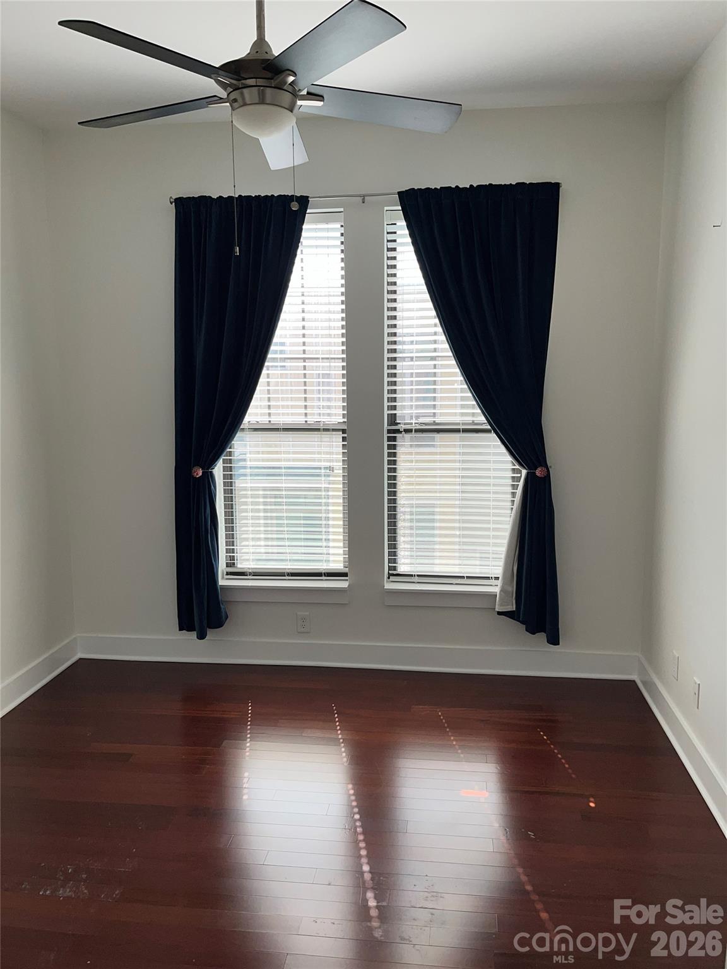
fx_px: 728
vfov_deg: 67.3
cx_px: 364
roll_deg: +0.7
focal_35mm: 26
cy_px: 484
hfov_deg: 53.1
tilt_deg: -7.9
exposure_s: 1/563
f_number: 1.6
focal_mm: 5.1
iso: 32
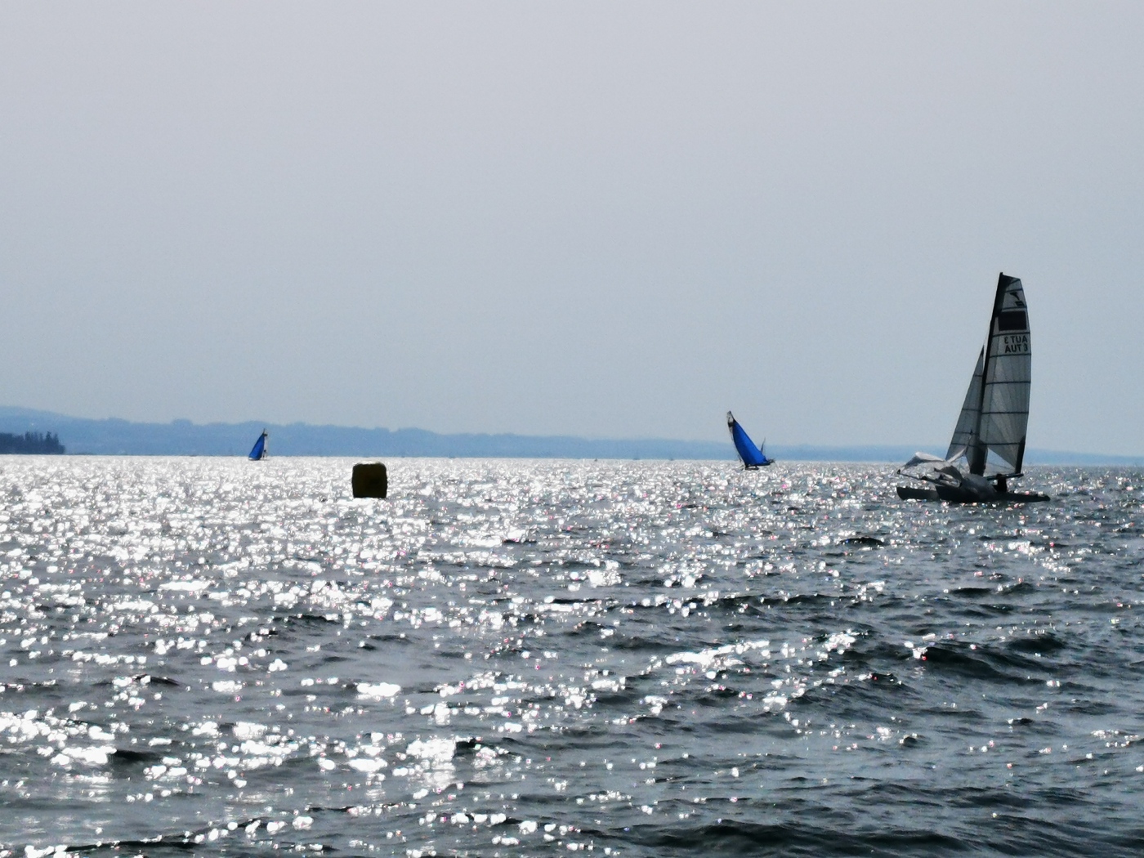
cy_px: 429
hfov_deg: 20.9
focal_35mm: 94
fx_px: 3107
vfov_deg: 15.7
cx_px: 572
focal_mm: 5.56
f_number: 1.6
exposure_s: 1/13889
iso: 50
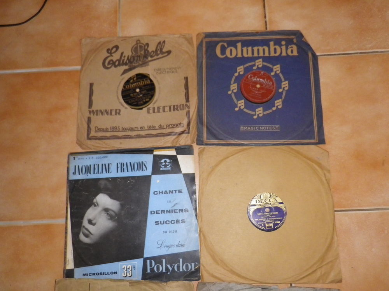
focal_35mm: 29
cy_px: 146
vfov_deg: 48.2
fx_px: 326
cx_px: 194
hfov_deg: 61.7
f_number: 3.7
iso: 400
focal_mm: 5.2
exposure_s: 1/50
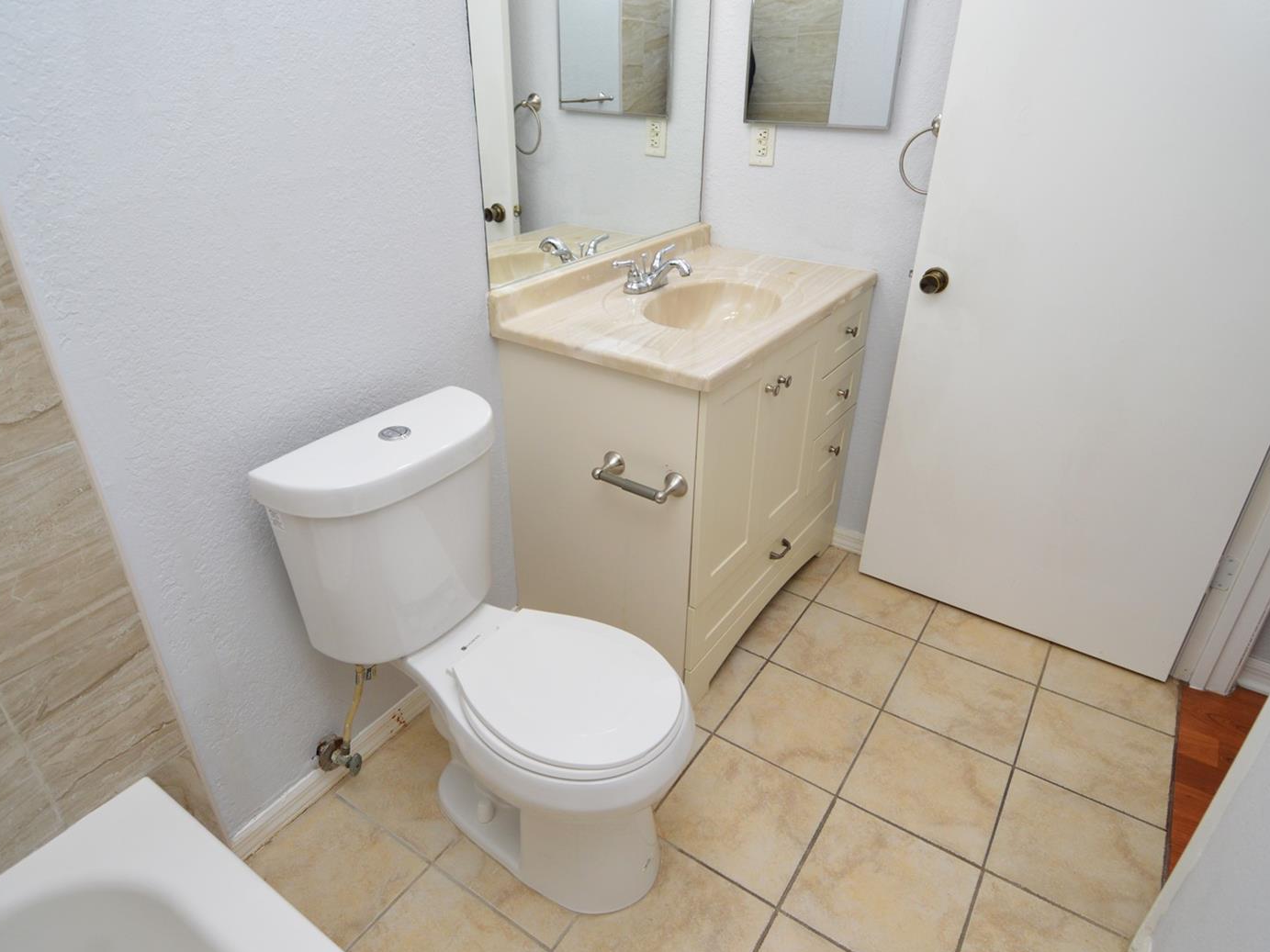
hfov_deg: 81.7
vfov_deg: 66.0
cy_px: 473
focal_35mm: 20
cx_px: 617
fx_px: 734
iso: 450
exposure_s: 1/60
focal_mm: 12
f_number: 4
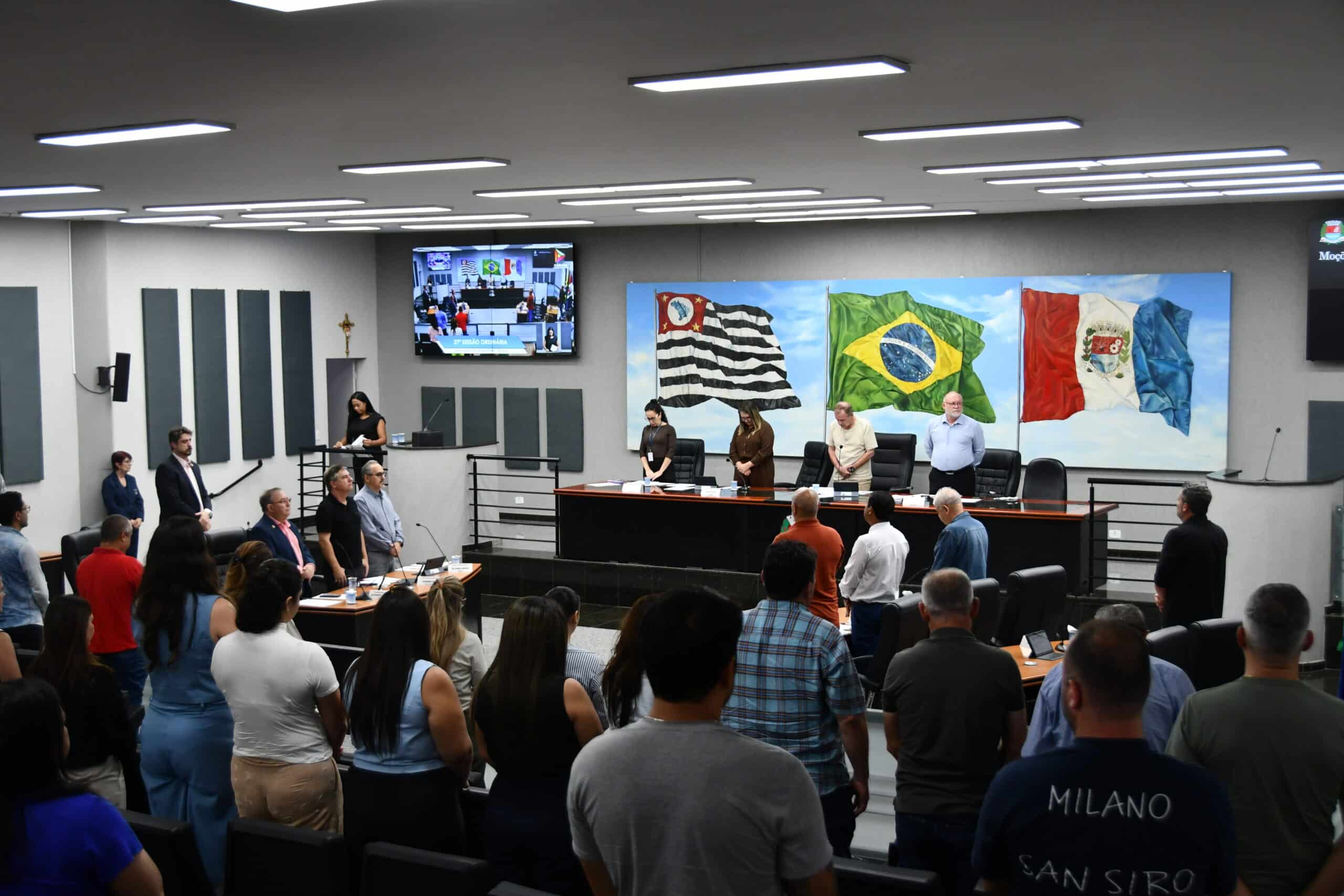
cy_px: 448
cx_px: 672
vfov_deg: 31.2
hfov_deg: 45.4
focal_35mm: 43
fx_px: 1605
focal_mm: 29
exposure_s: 1/125
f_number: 4
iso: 1000
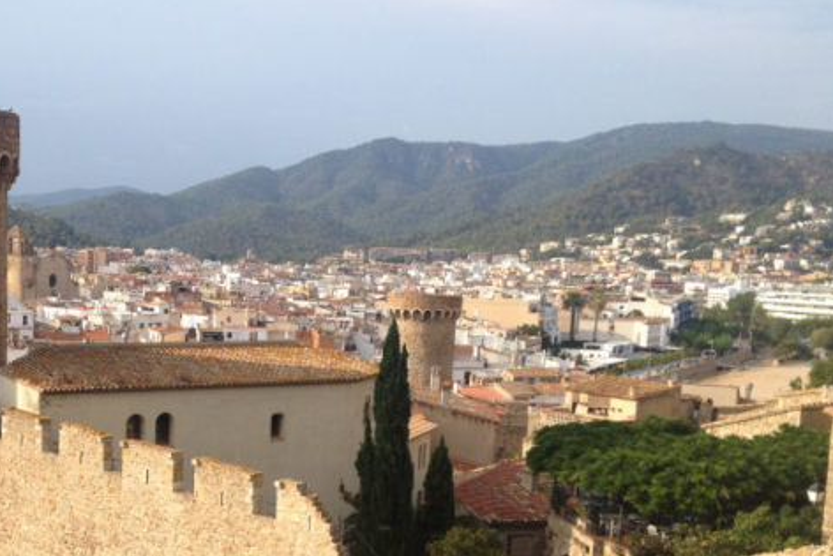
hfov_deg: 36.3
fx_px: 1250
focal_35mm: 54
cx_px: 245
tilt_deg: -11.6
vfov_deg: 24.7
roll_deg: -0.7
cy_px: 428
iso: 50
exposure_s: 1/1346
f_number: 2.4
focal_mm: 4.28
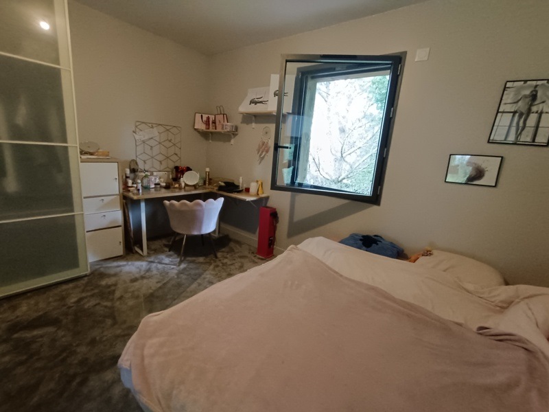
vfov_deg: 78.1
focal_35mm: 16
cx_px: 274
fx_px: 254
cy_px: 206
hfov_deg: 94.5
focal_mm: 1.66
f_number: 2.2
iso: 643
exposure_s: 1/50
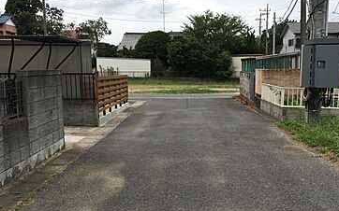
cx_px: 191
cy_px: 162
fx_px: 471
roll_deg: +0.2
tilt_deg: -12.8
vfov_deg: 25.0
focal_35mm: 51
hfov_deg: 39.5
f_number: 2.2
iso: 25
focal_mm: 4.15
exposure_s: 1/686
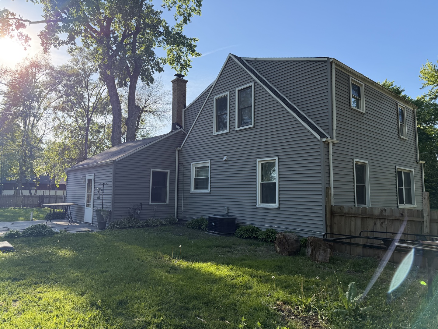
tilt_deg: +4.8
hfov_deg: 71.6
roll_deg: -0.4
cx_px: 219
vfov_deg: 56.8
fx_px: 304
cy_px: 164
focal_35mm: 24
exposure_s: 1/1901
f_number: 1.78
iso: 100
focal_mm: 6.76
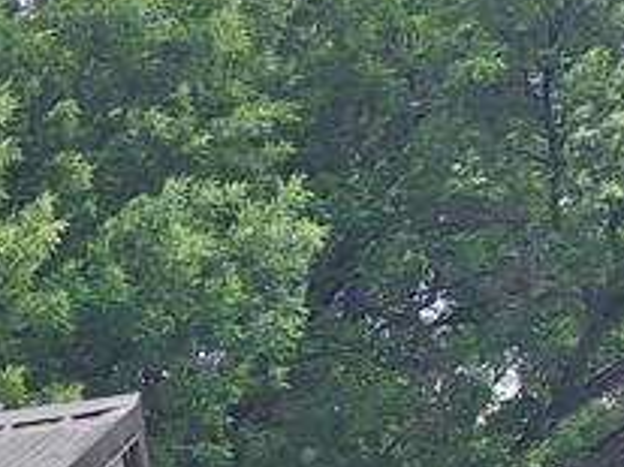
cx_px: -1209
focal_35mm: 142
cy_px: 1253
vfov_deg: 9.0
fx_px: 2558
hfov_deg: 10.3
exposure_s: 1/709
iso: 40
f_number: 1.8
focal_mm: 5.54
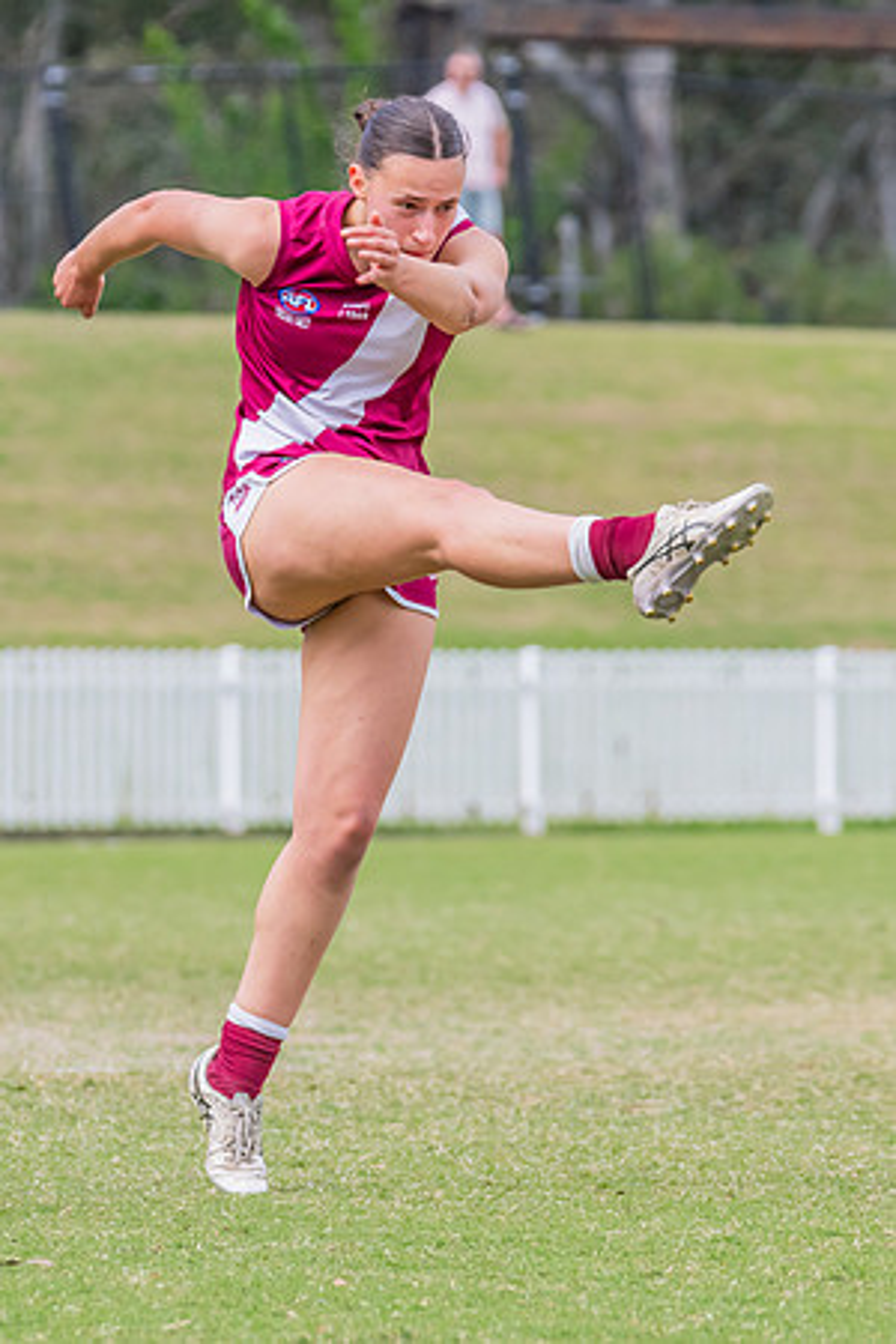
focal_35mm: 415
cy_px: 768
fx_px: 15505
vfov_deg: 5.0
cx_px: 349
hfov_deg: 3.3
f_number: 8
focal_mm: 240
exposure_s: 1/1250
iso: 800
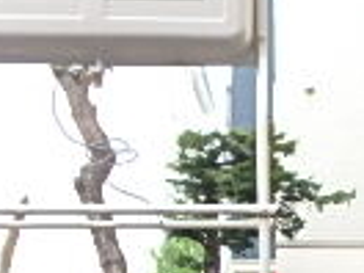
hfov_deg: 18.7
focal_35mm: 102
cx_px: 378
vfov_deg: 13.8
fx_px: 1073
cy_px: 378
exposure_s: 1/250
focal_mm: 3.7
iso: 320
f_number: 3.5
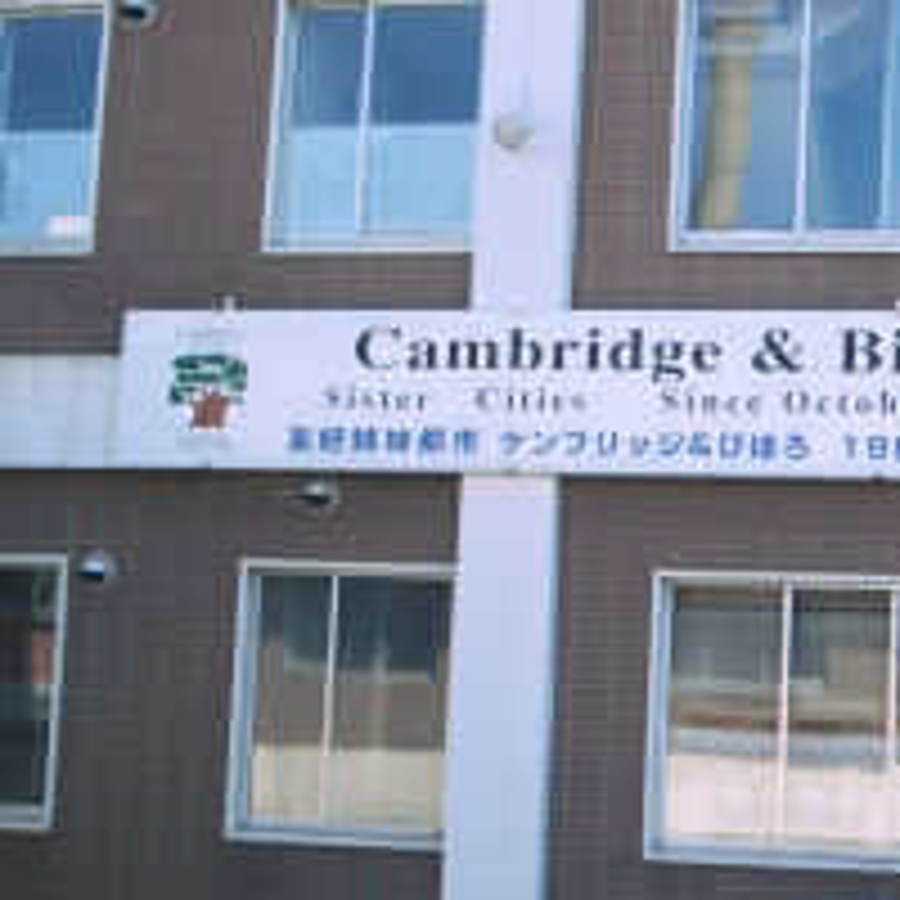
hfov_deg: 20.5
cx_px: 788
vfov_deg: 20.9
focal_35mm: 83
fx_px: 2441
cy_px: 360
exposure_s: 1/500
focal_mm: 8.2
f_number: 3.1
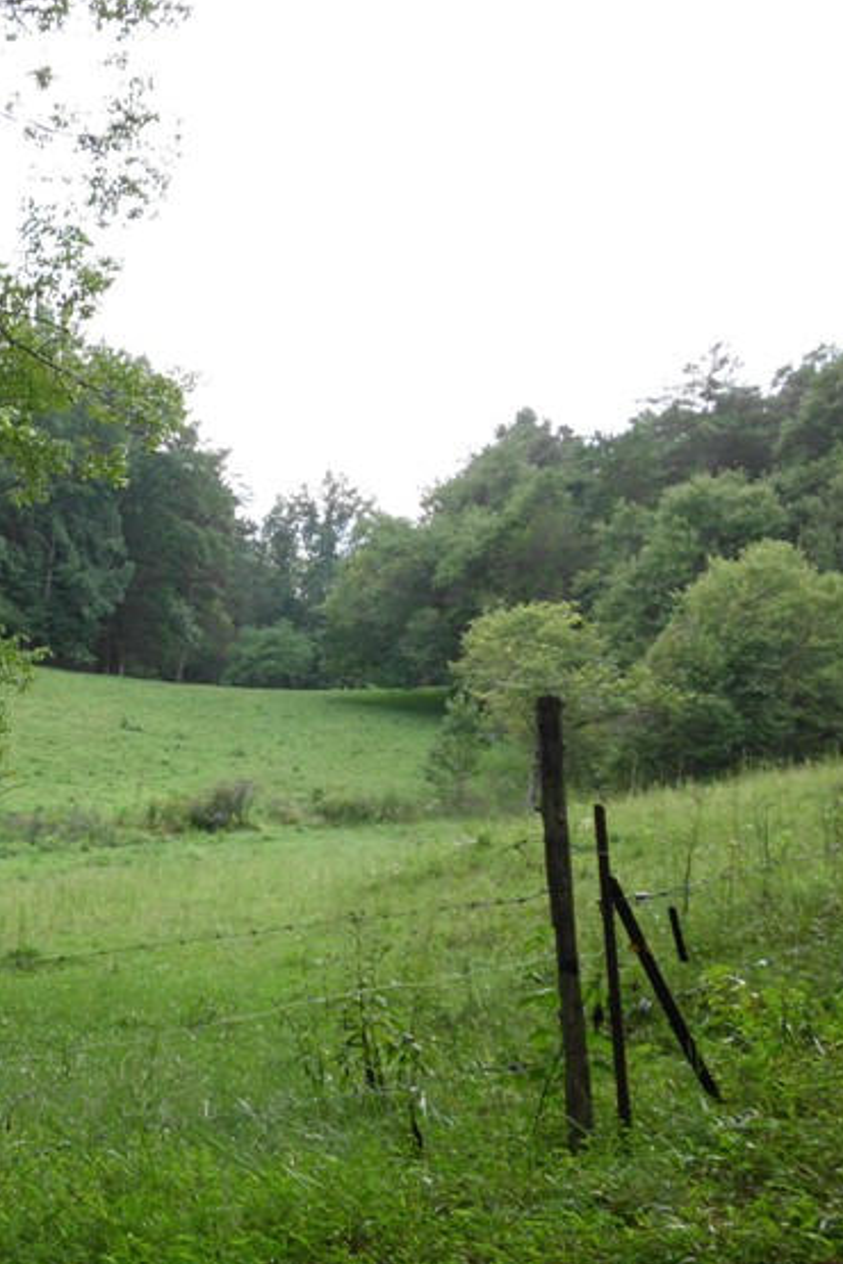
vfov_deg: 36.9
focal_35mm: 54
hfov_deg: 23.9
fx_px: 1897
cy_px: 651
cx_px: -21
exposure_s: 1/107
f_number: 3.2
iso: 100
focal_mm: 6.57
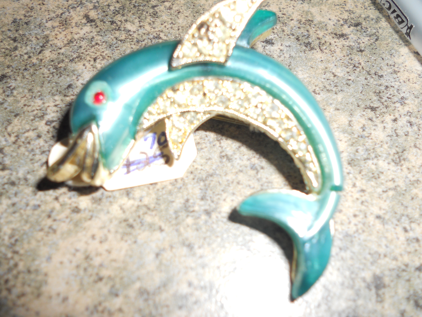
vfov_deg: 44.2
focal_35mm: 32
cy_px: 158
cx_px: 211
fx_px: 390
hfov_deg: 56.8
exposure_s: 1/25
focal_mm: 5.8
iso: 80
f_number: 8.8
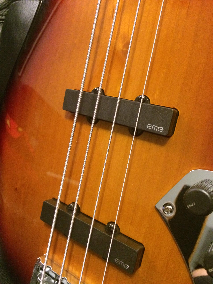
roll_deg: +0.0
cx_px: 106
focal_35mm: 29
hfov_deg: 48.2
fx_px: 238
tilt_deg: -29.4
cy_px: 142
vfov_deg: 61.7
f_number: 2.2
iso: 500
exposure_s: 1/15
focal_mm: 4.15
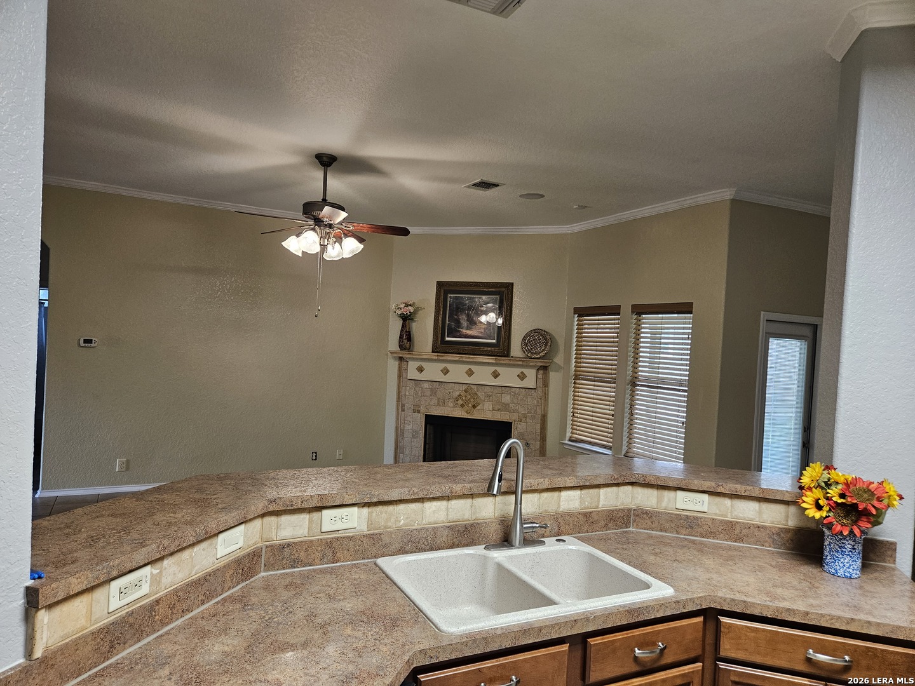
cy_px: 343
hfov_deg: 73.9
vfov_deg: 58.9
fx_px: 608
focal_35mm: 23
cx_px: 458
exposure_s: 1/120
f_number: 1.8
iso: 320
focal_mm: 5.4
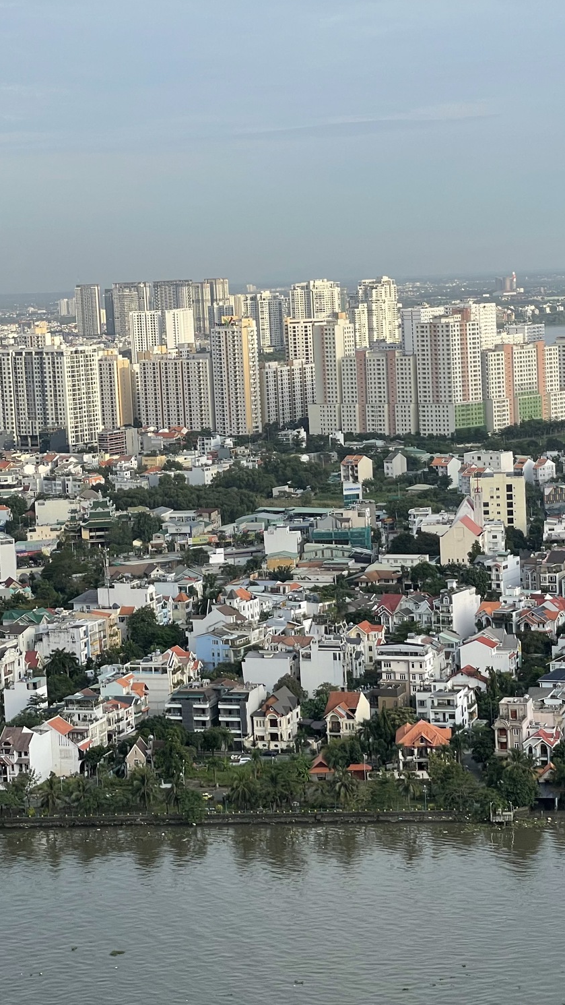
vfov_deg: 27.9
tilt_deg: -5.4
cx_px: 317
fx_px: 2024
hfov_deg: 15.9
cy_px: 503
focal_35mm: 76
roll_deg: +3.5
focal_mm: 6
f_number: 2
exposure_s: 1/786
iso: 25
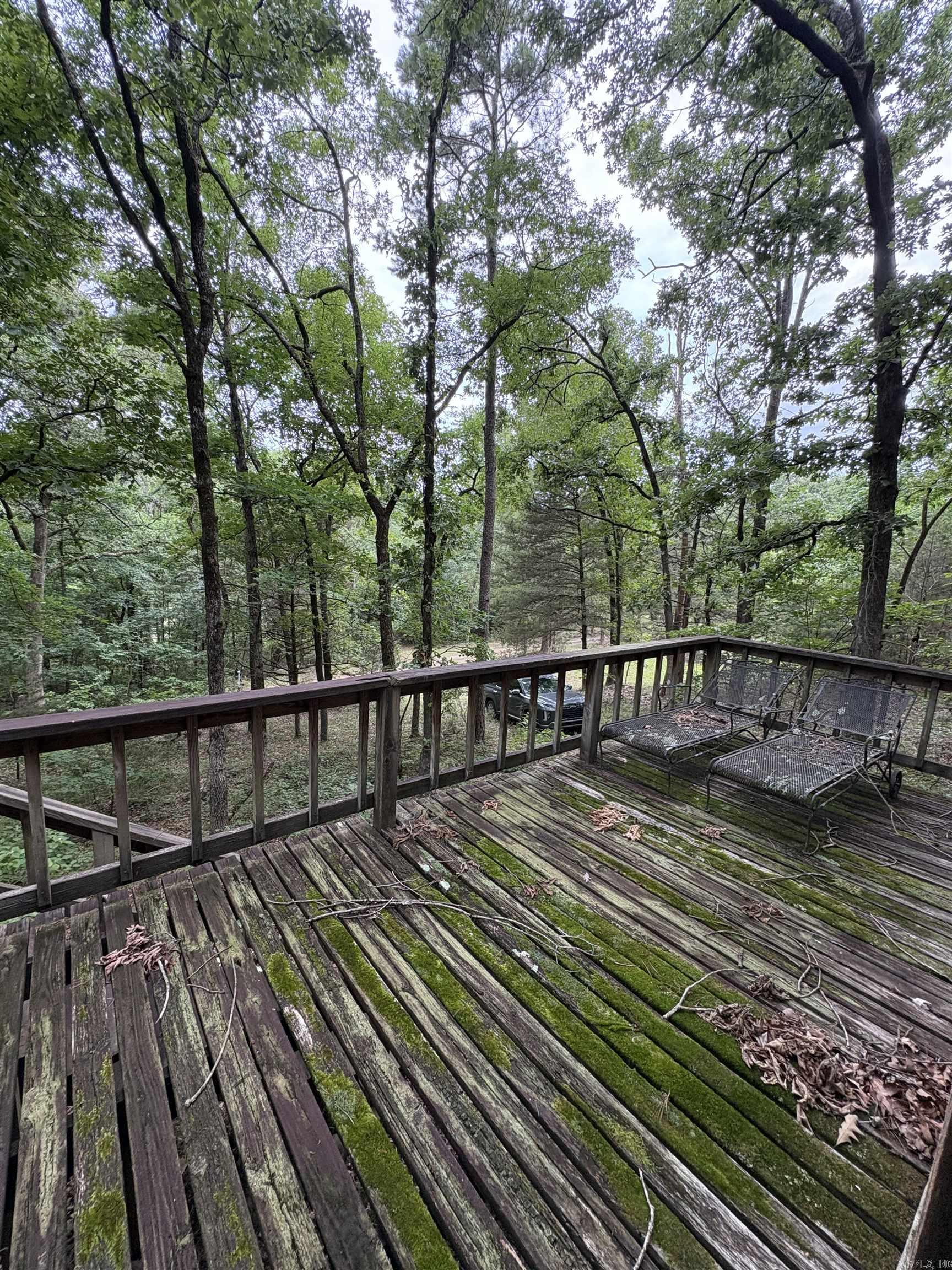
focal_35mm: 14
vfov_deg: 102.1
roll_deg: -3.9
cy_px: 635
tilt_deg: -8.0
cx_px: 476
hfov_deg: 85.7
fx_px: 513
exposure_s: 1/122
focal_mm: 2.22
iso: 125
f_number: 2.2
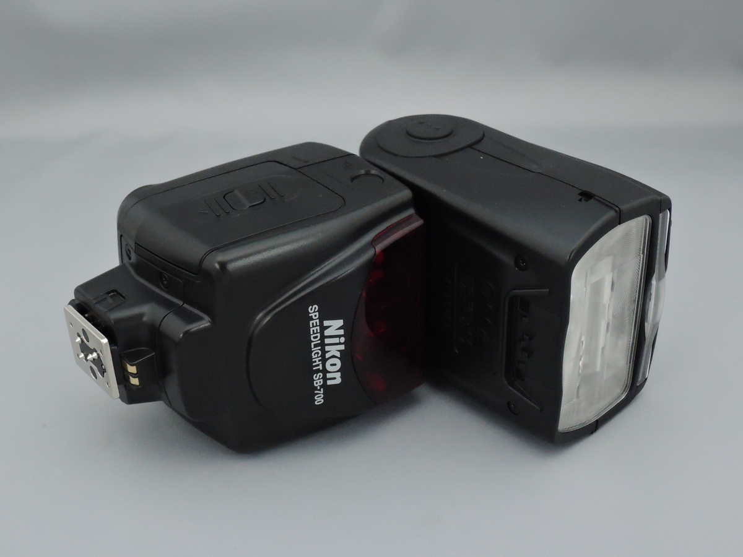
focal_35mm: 50
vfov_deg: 29.1
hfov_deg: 38.2
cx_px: 372
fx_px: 1073
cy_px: 278
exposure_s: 1/125
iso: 1600
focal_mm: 10.7
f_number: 5.6
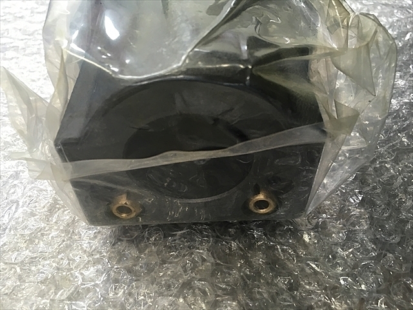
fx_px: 346
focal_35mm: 29
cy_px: 155
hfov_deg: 61.7
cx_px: 206
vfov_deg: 48.2
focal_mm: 4.15
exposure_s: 1/30
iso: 64
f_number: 2.2
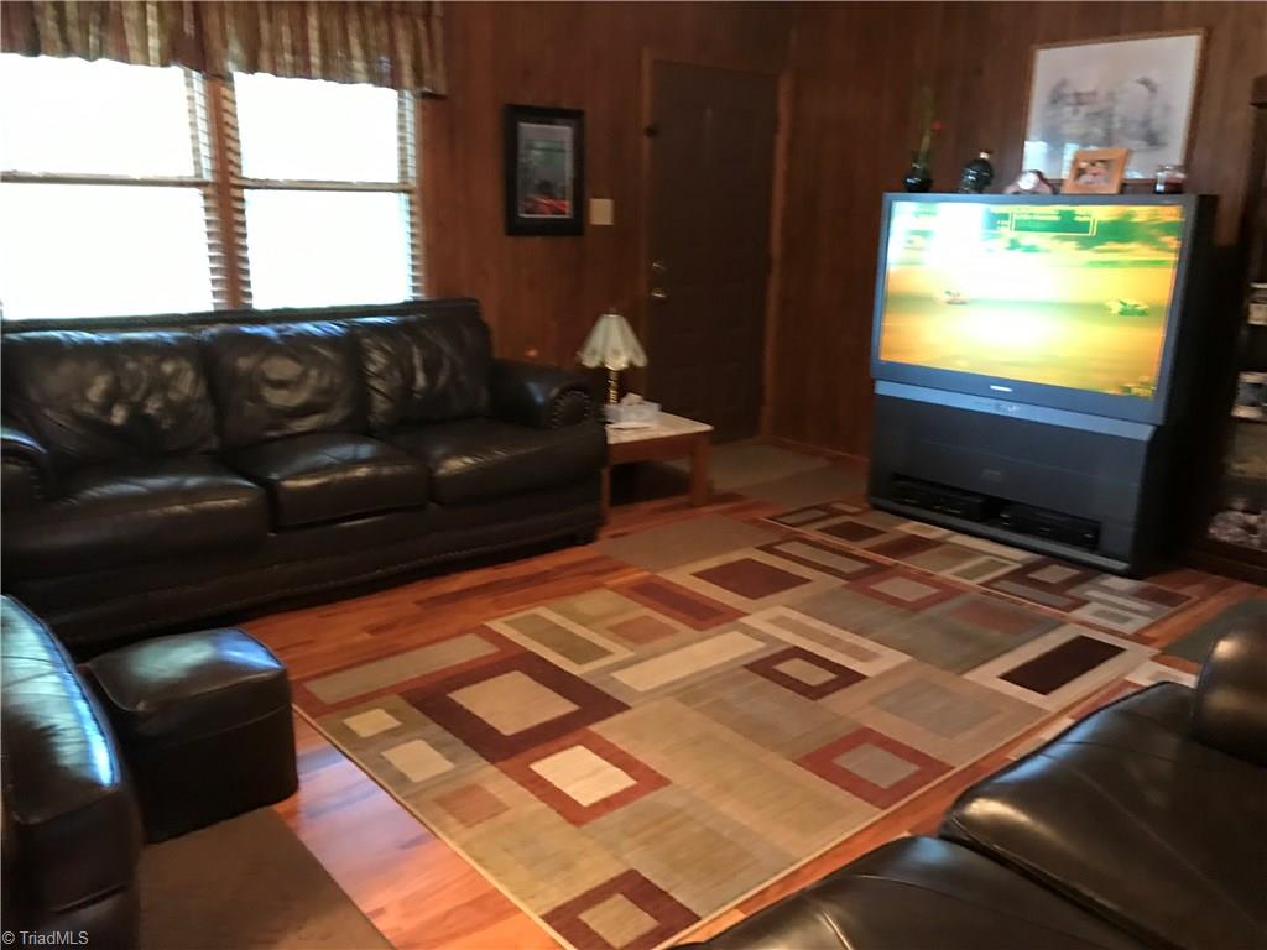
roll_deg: +0.7
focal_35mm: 28
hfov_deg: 63.4
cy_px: 475
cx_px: 634
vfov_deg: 49.7
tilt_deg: -13.0
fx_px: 1025
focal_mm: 3.99
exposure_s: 1/7
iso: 100
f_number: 1.8
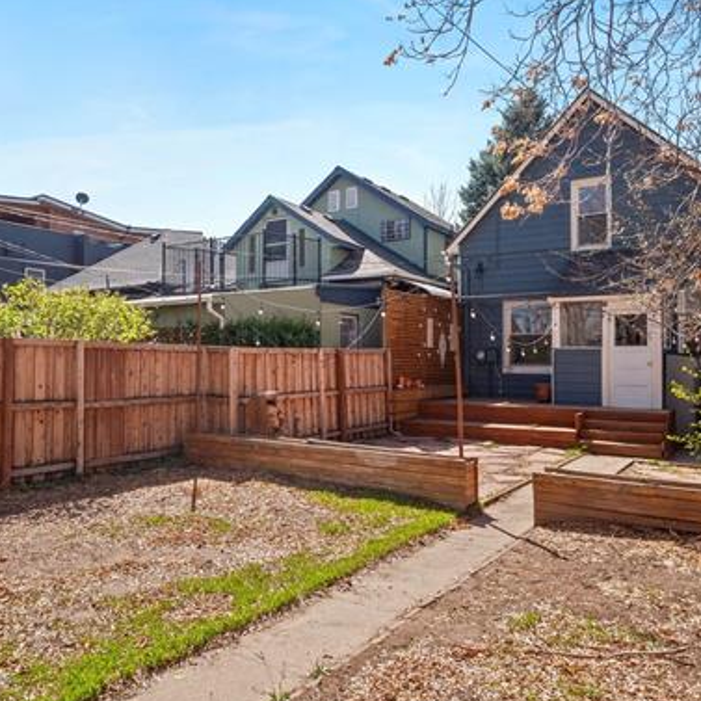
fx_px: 550
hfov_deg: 64.6
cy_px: 338
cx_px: 290
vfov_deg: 65.0
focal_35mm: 24
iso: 100
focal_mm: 8
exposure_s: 1/80
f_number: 7.1
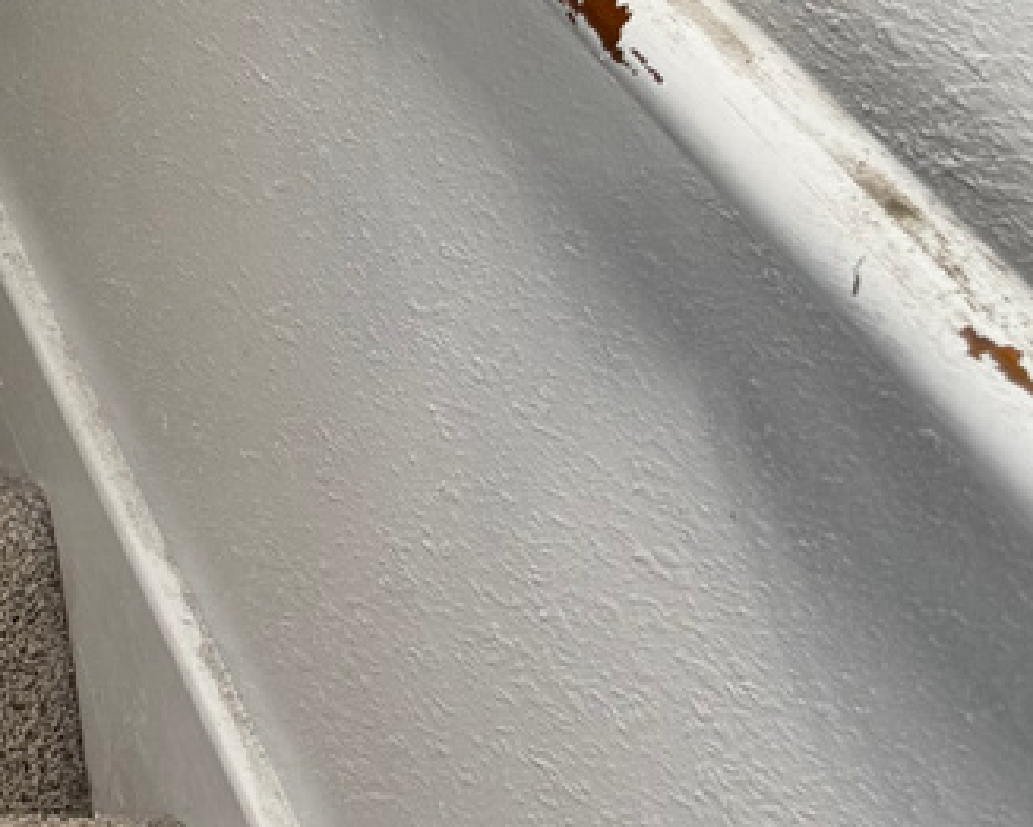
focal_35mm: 110
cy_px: -578
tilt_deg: -54.4
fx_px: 3365
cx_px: -717
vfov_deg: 12.9
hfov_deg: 15.4
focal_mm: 6.76
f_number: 1.78
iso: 100
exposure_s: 1/120
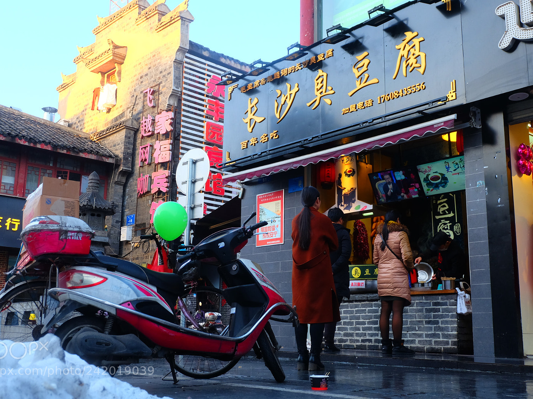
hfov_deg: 46.8
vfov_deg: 36.0
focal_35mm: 40
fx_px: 616
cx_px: 261
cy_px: 196
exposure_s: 1/140
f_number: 4.2
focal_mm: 24.3
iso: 400
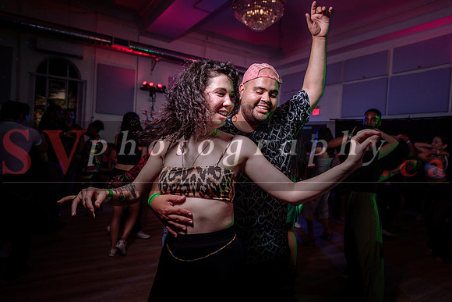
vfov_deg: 53.2
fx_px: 301
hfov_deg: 73.7
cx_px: 226
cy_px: 151
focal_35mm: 24
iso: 800
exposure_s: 1/60
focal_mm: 24
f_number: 3.5
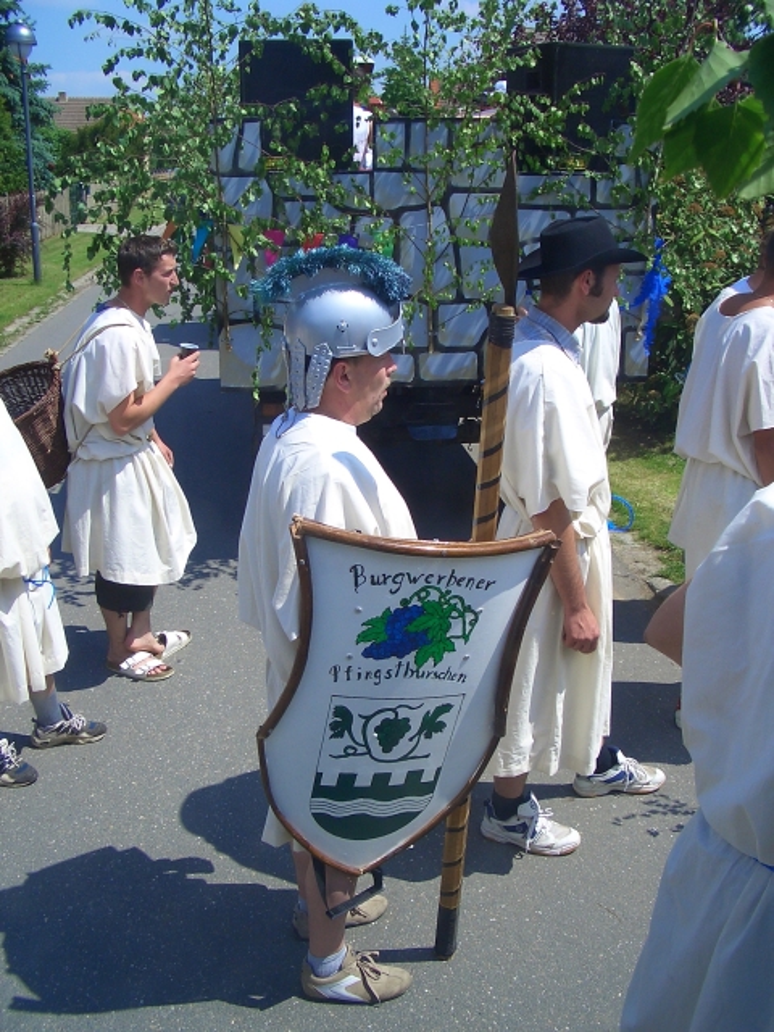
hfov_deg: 40.7
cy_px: 516
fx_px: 1043
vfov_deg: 52.6
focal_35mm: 35
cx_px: 387
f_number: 4.3
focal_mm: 5.8
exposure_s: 1/500
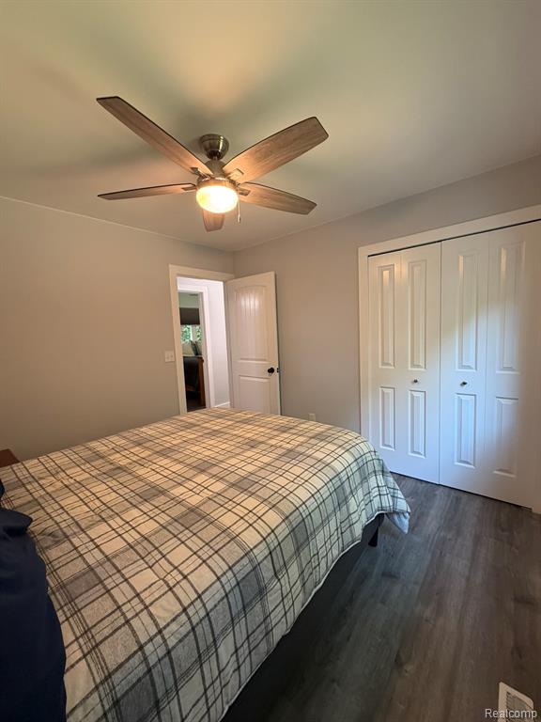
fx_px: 292
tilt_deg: -3.7
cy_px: 361
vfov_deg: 102.1
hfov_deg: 85.7
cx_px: 270
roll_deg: +2.7
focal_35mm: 14
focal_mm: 2.22
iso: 250
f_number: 2.2
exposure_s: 1/60
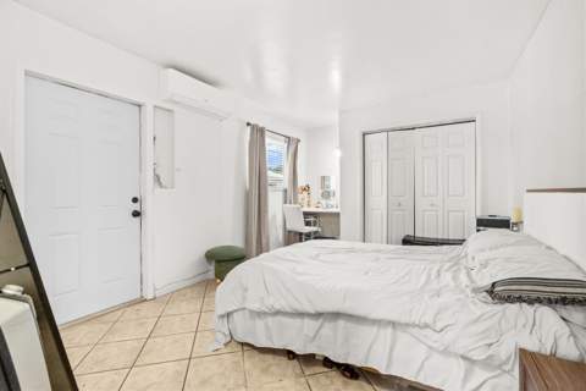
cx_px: 293
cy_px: 196
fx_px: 260
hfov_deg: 96.7
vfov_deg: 73.7
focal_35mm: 16
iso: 12800
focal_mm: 16
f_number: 9
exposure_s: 1/100
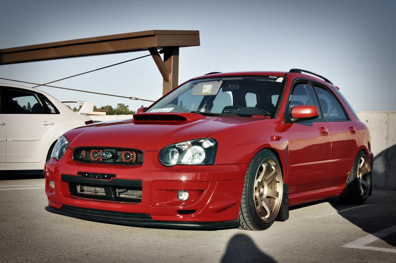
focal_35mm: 52
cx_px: 198
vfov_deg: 25.7
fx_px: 577
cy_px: 132
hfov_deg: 37.9
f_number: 11
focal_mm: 35
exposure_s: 1/500
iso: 640
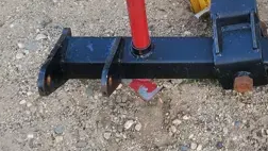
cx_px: 258
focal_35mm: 72
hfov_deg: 27.9
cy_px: -40
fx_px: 512
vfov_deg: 16.0
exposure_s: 1/100
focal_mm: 4.3
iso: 64
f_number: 2.4
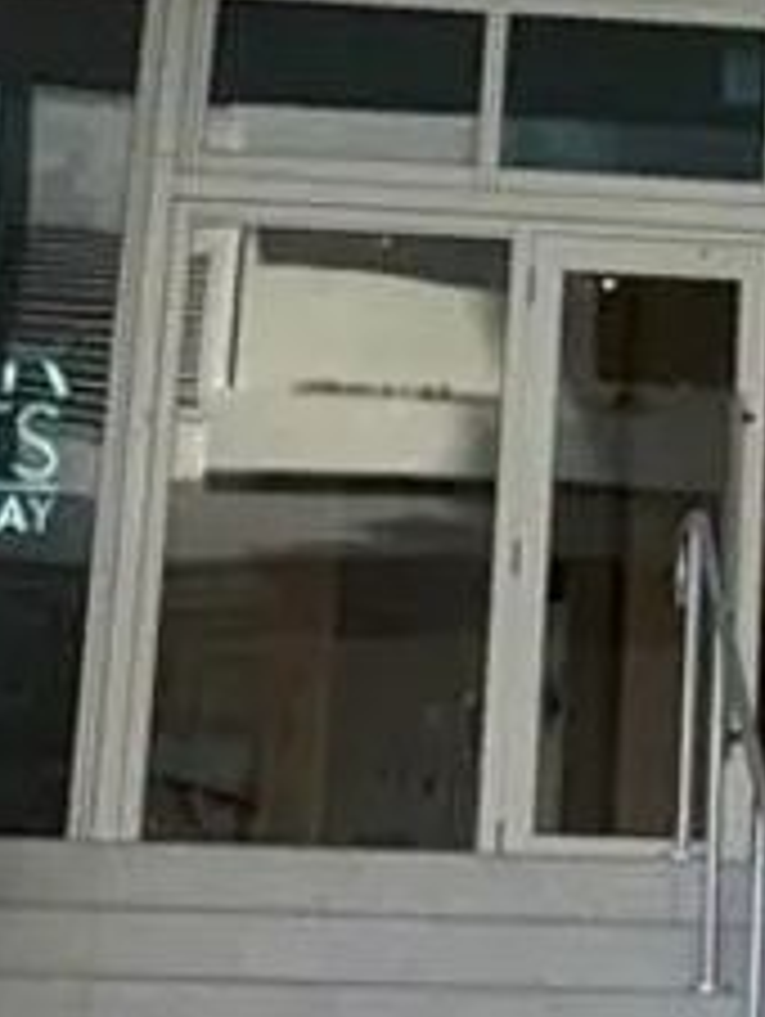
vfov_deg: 11.6
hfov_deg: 9.3
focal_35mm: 157
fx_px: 4617
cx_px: 994
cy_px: -875
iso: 50
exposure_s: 1/1311
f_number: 1.6
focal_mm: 5.96
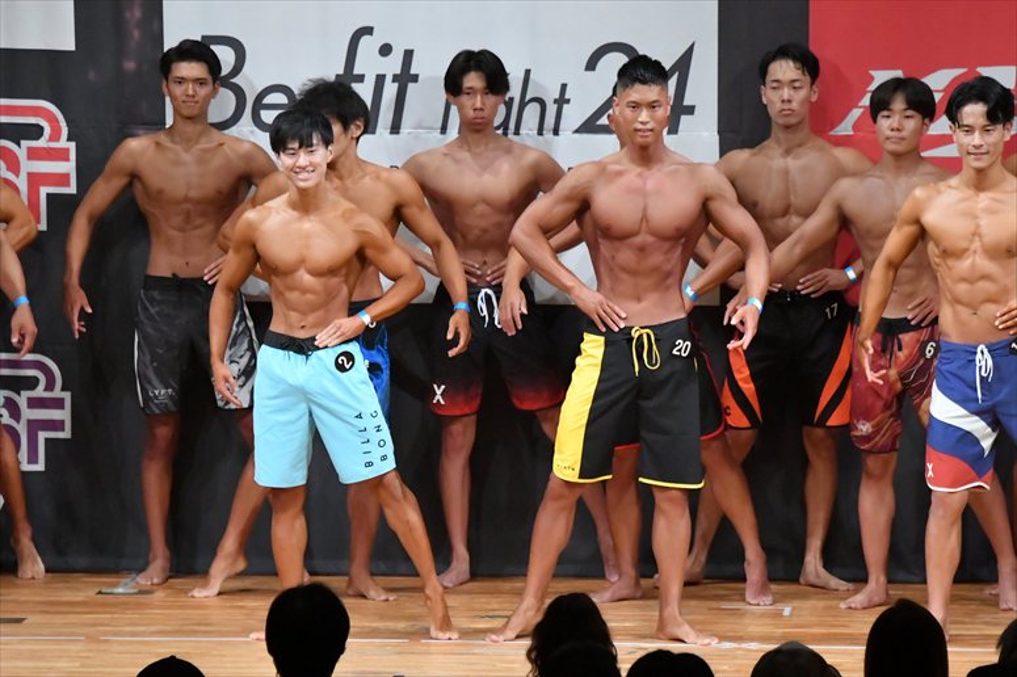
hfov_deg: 7.6
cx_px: 508
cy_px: 338
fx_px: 7624
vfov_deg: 5.1
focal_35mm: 270
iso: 10000
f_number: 5.6
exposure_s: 1/400
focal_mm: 180
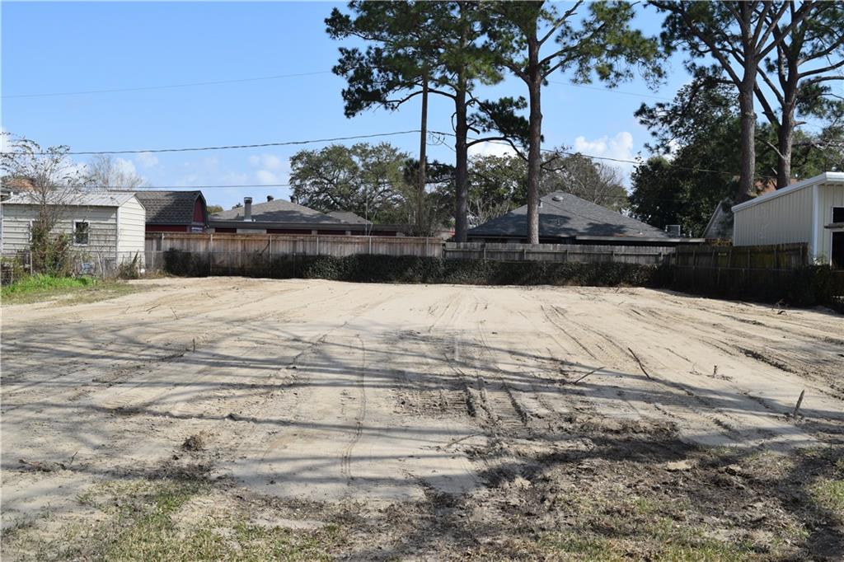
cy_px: 281
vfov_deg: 35.5
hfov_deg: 51.3
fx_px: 879
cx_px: 422
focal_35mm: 38
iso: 200
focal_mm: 25
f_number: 10
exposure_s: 1/400
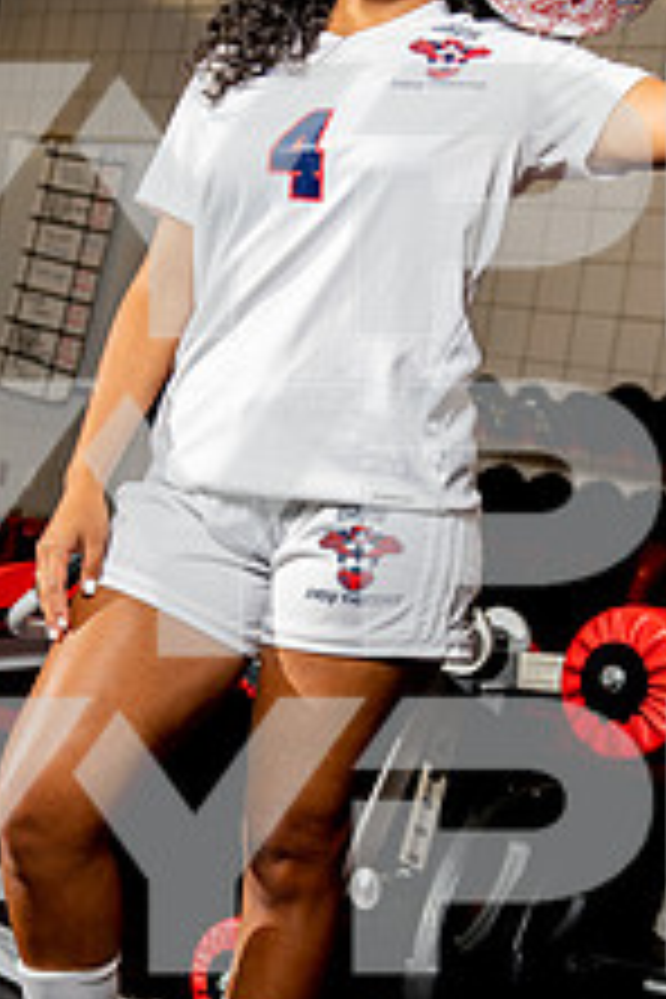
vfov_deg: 29.2
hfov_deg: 19.7
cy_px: 522
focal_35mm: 69
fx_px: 1915
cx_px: 310
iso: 320
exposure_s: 1/250
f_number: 4
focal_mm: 34
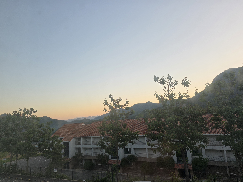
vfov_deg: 58.9
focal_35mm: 23
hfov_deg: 73.9
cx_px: 122
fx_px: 161
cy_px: 91
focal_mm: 6.3
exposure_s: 1/180
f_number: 1.7
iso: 32
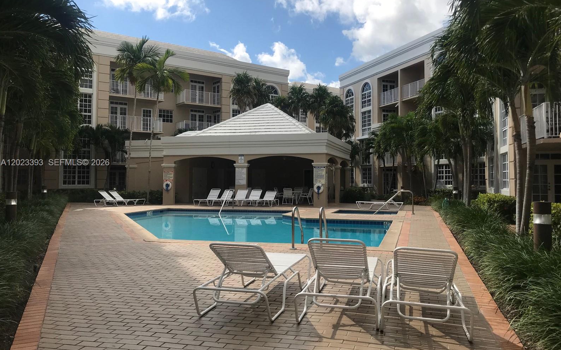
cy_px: 163
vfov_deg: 41.8
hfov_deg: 62.9
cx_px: 283
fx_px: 459
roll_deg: +0.7
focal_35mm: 30
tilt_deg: +2.5
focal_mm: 3.99
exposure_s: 1/3195
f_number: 1.8
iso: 20
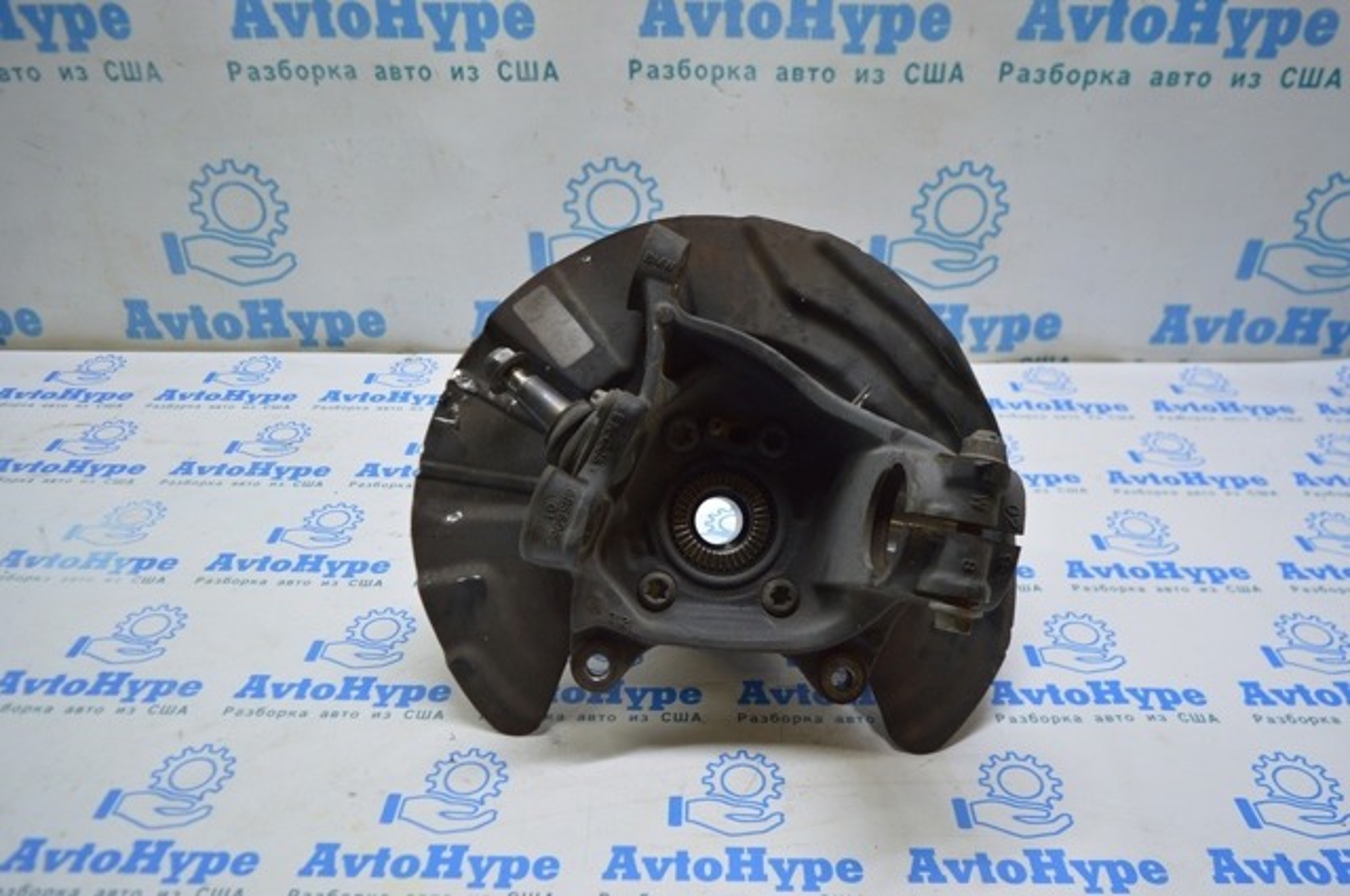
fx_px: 1011
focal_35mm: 27
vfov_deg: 47.8
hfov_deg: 67.4
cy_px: 448
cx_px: 675
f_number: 3.5
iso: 400
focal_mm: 18
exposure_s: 1/60
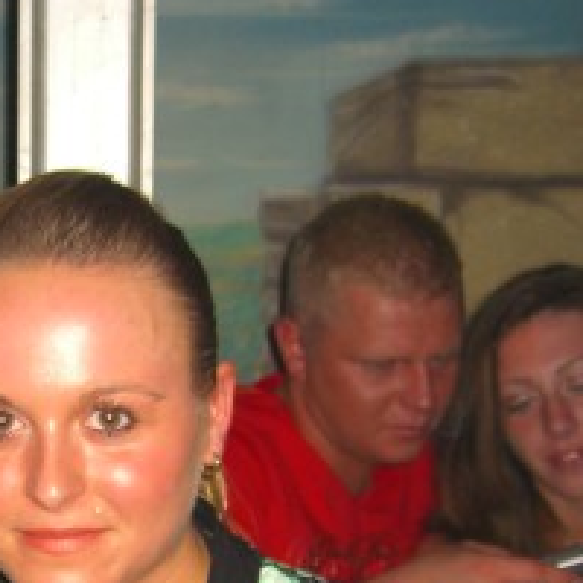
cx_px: 15
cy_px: 630
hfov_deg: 16.9
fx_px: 1925
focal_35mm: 101
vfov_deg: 16.7
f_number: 2.8
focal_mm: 7.9
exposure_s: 1/60
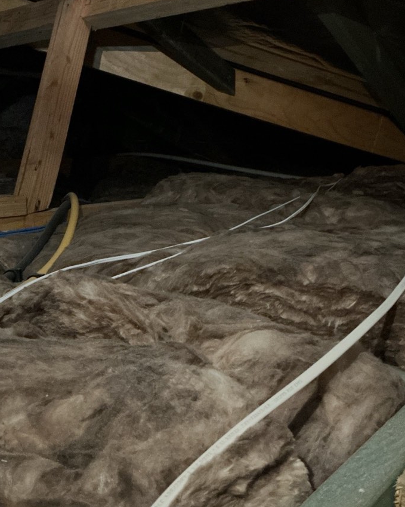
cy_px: 216
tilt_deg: -6.7
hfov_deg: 37.3
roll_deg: -0.4
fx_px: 599
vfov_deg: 45.7
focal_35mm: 40
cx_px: 209
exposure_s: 1/15
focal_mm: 3
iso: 800
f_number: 1.8
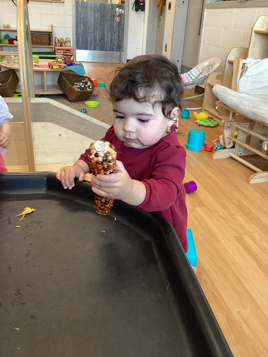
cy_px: 178
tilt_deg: -26.1
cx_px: 134
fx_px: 320
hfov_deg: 45.5
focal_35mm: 31
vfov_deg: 58.3
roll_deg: -3.1
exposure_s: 1/60
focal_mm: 3.3
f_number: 2.4
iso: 320
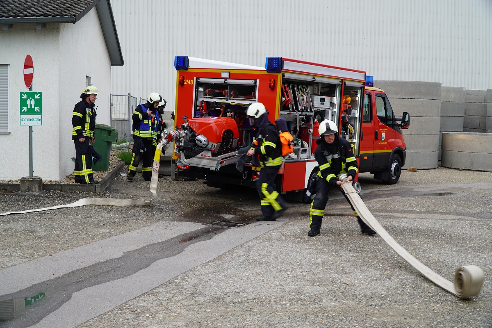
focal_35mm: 40
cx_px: 246
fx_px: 553
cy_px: 164
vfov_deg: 33.0
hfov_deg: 47.9
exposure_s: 1/60
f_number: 4.5
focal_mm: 27
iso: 100
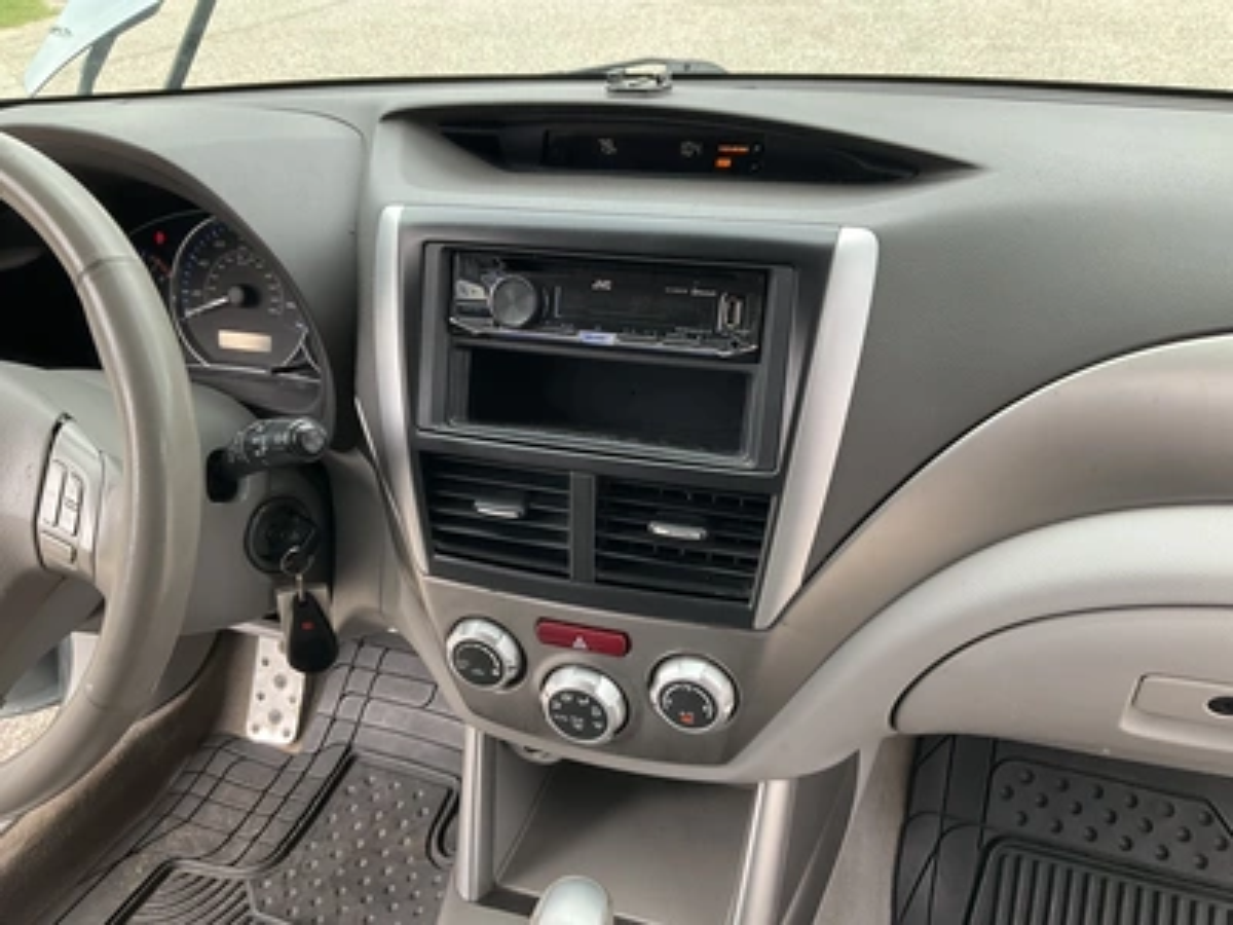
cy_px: 462
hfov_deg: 61.7
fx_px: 1033
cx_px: 616
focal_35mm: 29
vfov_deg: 48.2
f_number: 1.8
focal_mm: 3
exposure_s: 1/122
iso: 64
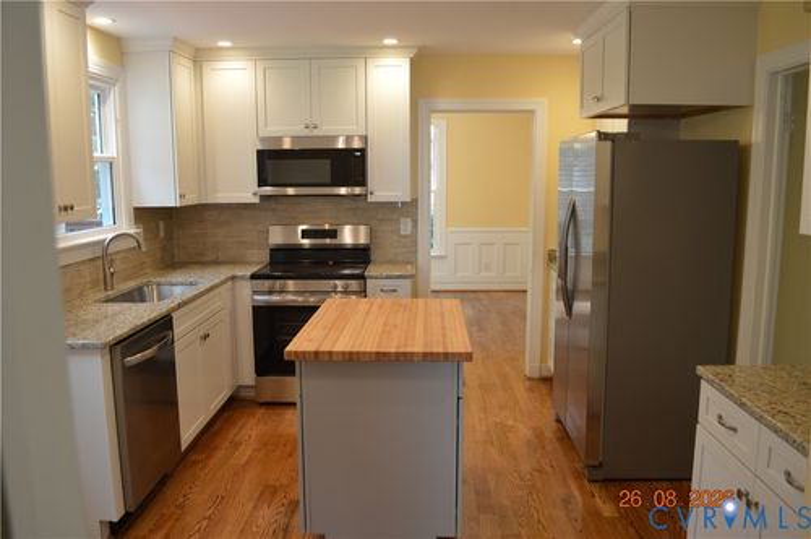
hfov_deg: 67.4
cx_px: 406
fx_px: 607
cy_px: 270
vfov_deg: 47.8
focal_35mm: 27
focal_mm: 18
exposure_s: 1/60
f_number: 4
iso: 400
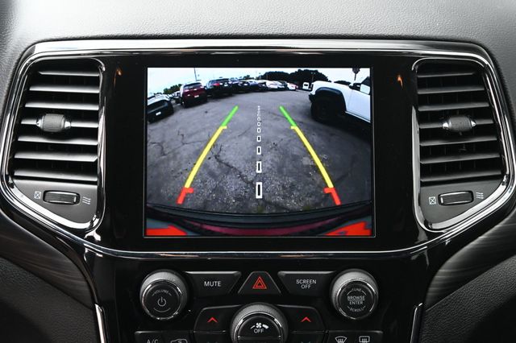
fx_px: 1074
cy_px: 172
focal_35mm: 75
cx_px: 258
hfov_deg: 27.0
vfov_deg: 18.2
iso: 1250
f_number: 6.3
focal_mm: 50
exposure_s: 1/125
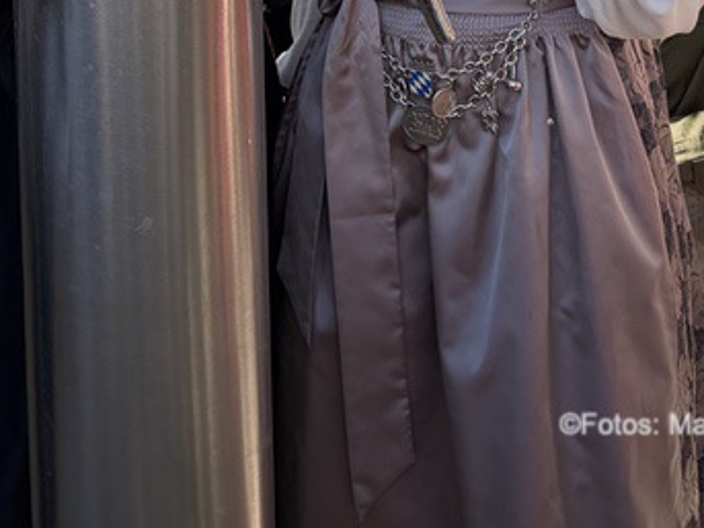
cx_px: 283
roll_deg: +1.6
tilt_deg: -6.0
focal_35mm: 84
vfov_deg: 15.7
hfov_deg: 23.3
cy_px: -333
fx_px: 1708
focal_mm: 6.76
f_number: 1.78
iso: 100
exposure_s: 1/920
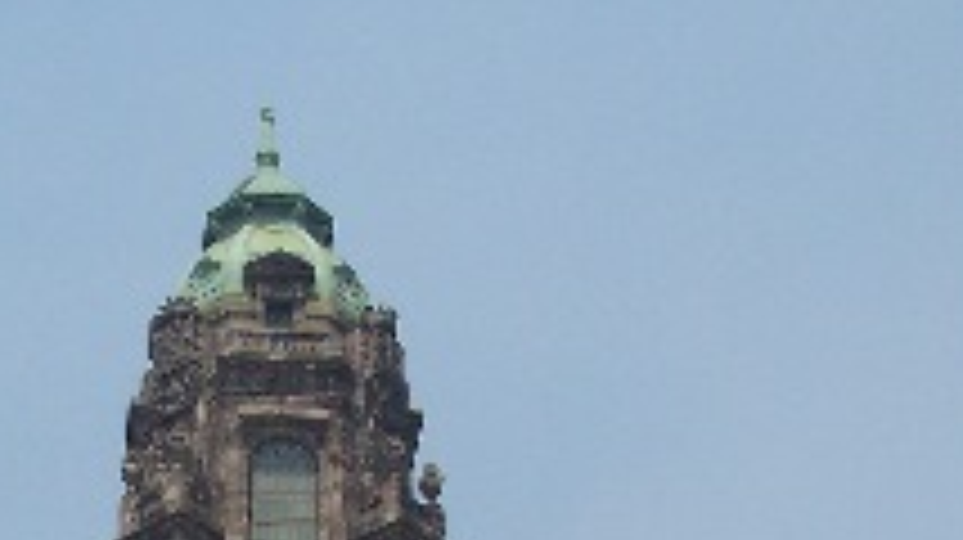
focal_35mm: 116
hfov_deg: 18.4
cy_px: 1269
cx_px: 236
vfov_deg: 9.4
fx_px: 2960
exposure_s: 1/1000
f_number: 4.8
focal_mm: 8
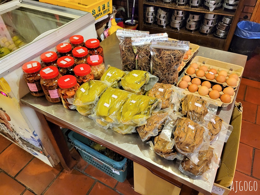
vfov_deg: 53.1
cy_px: 98
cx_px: 130
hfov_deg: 67.3
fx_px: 195
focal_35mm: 26
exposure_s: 1/30
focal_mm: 5.4
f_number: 1.8
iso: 640
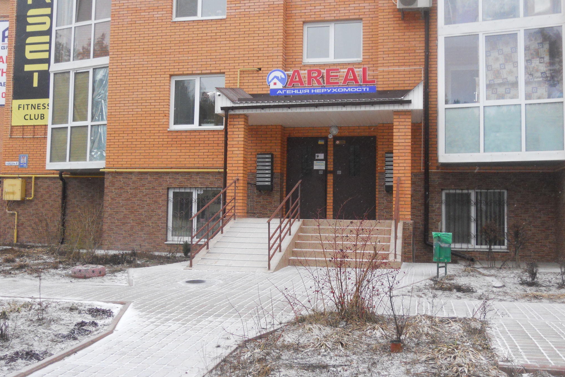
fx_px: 596
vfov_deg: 35.0
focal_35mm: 38
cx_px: 284
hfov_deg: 50.7
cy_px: 165
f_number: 3
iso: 320
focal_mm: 6.4
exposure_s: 1/250
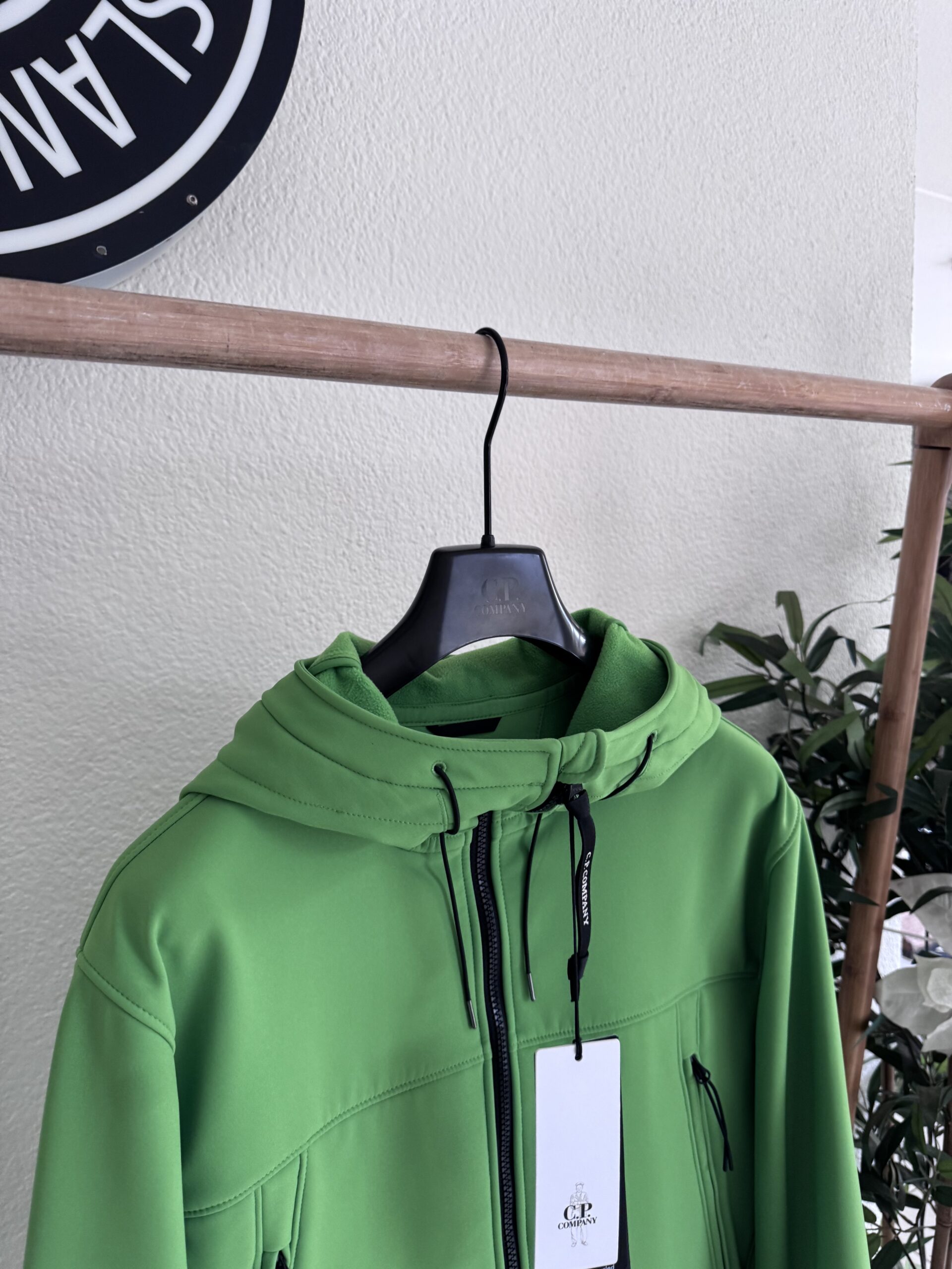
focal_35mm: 24
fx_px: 880
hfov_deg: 56.8
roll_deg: +0.9
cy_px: 634
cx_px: 476
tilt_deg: -7.0
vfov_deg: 71.6
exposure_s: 1/95
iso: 200
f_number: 1.78
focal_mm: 6.76
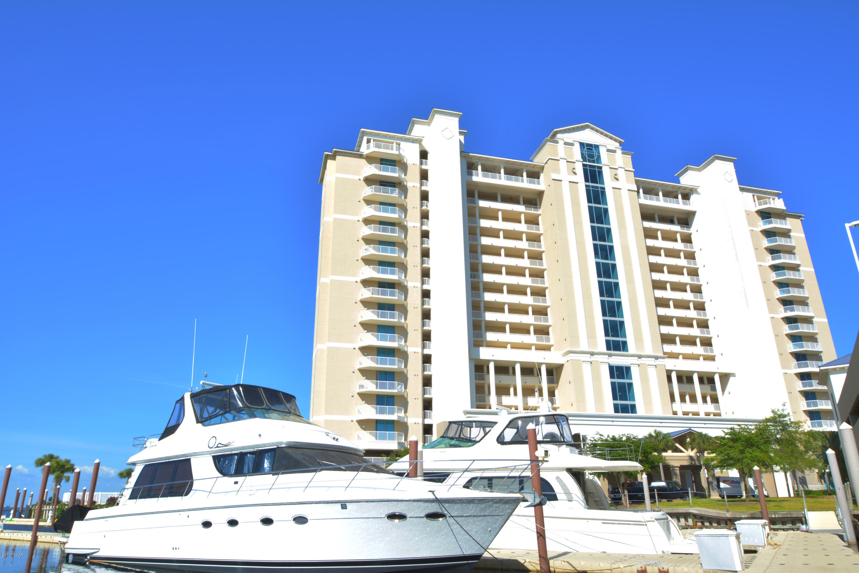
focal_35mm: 36
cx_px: 430
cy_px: 286
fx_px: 859
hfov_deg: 53.1
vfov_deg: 36.9
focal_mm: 24
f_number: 29
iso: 100
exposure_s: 1/50
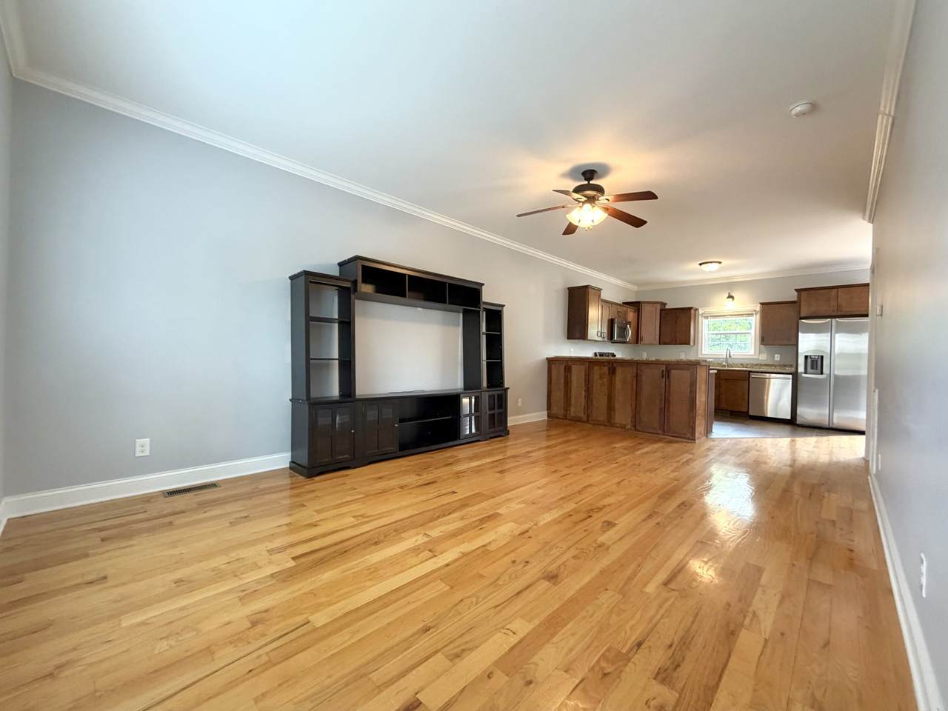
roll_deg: -1.8
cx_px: 474
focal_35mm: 14
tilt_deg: -0.6
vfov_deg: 85.7
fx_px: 383
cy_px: 356
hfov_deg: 102.1
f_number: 2.2
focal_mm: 2.22
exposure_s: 1/120
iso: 320
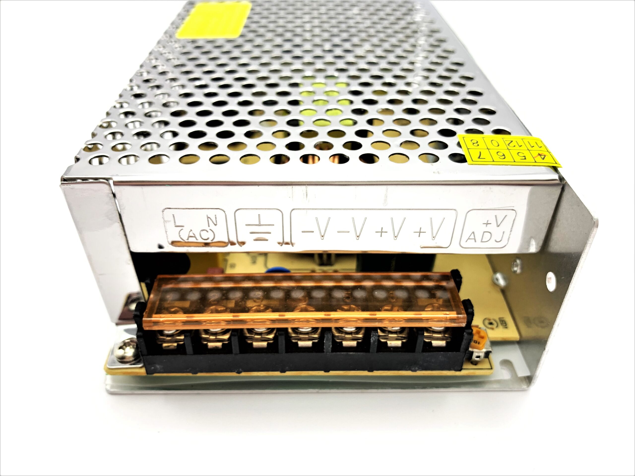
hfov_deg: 67.3
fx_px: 477
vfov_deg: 53.1
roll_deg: +1.1
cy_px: 238
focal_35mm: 26
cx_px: 318
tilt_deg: -38.2
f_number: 1.8
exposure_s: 1/121
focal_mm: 4.25
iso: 100
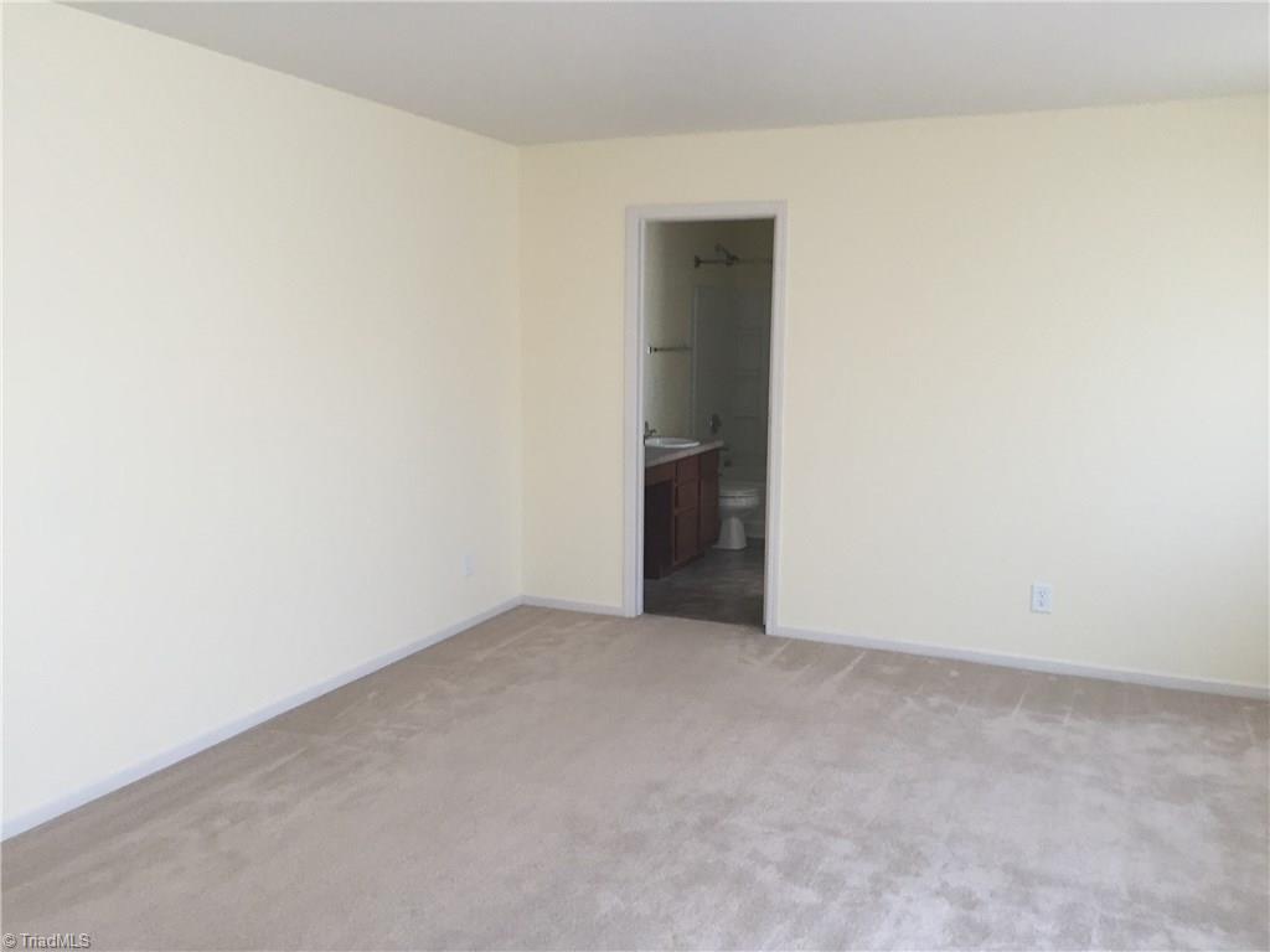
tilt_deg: -8.5
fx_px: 1064
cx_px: 635
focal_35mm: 29
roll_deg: -2.1
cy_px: 476
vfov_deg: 48.2
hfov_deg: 61.7
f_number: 2.2
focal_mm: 4.15
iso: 100
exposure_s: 1/30
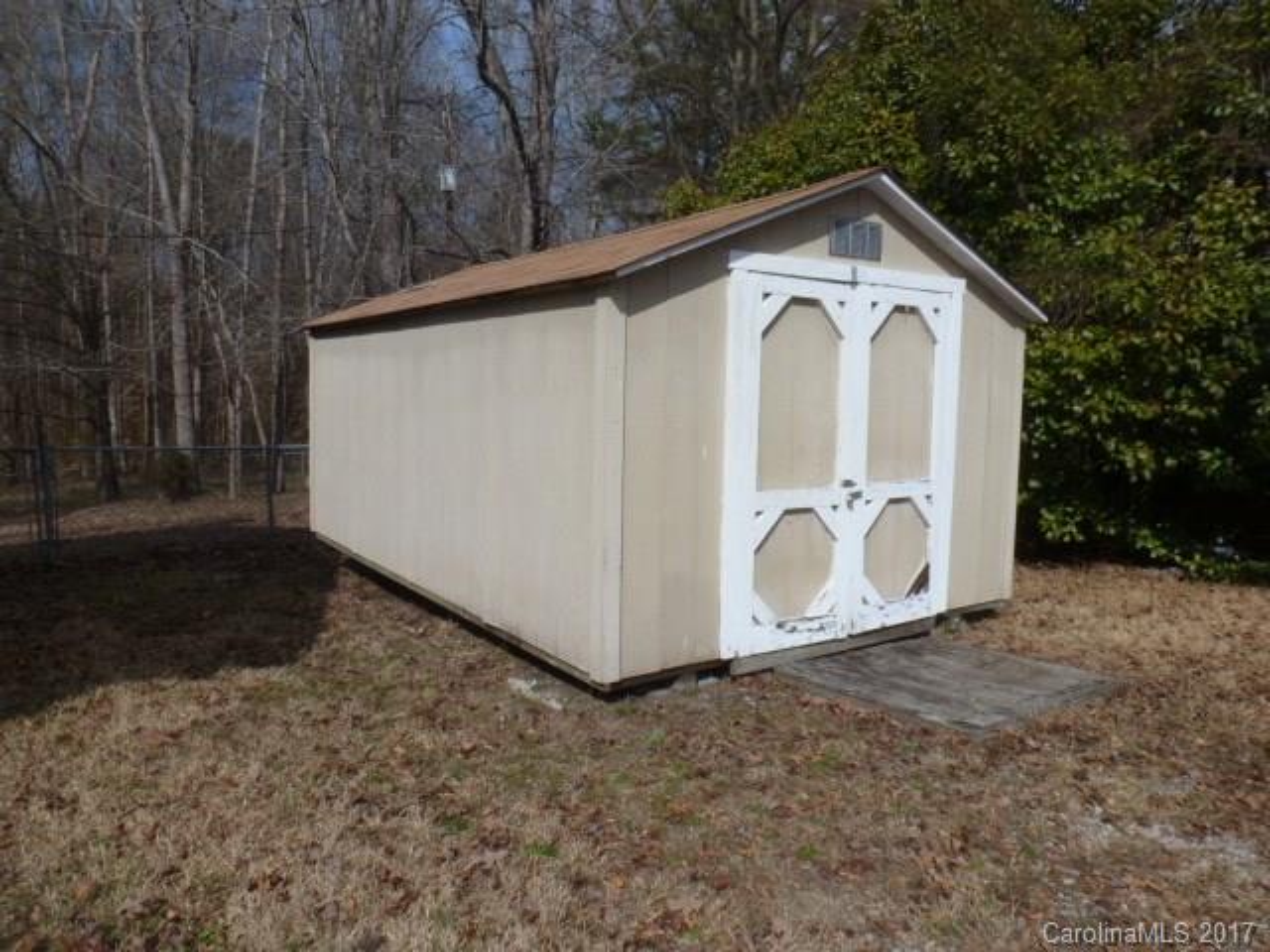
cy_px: 476
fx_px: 881
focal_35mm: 24
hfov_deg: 71.6
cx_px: 635
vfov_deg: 56.8
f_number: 5.6
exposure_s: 1/640
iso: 100
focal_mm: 4.3
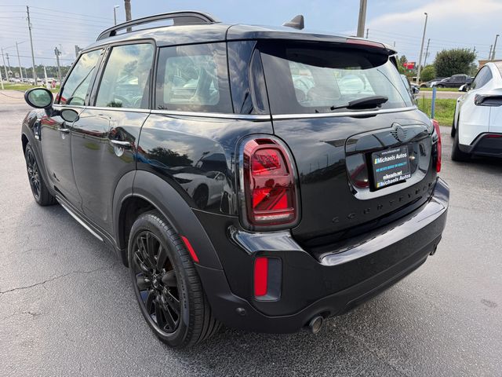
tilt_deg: -16.5
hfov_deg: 71.6
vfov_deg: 56.8
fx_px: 348
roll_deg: -0.7
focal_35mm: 24
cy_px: 188
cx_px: 251
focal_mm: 6.76
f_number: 1.78
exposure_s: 1/788
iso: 80
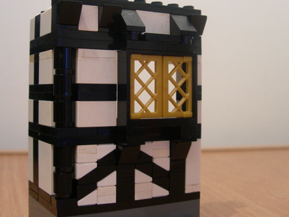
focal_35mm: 54
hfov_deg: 35.4
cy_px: 106
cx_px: 119
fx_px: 451
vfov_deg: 27.1
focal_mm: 7.8
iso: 180
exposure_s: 1/3.9
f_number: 2.8
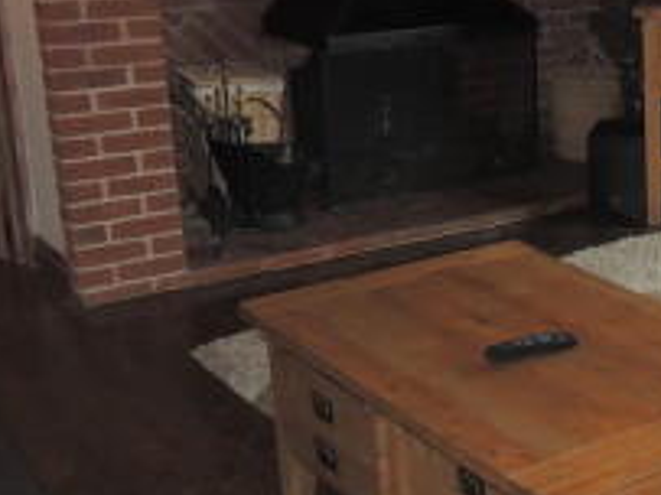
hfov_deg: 24.4
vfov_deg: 21.3
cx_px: 871
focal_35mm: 69
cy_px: 197
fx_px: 1317
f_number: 3
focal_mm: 4.3
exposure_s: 1/40
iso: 180
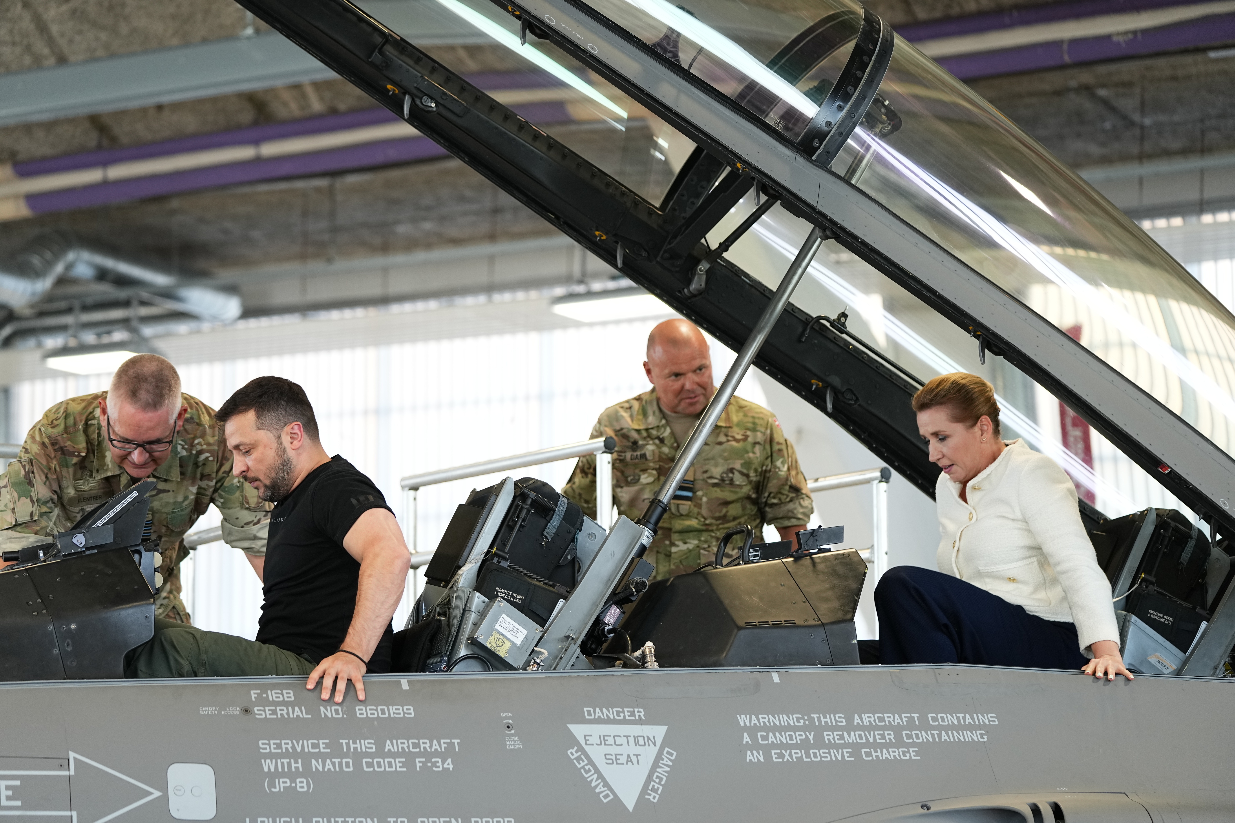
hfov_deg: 19.8
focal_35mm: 103
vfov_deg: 13.3
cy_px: 412
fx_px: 3533
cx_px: 618
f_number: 3.2
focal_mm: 103
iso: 800
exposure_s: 1/250
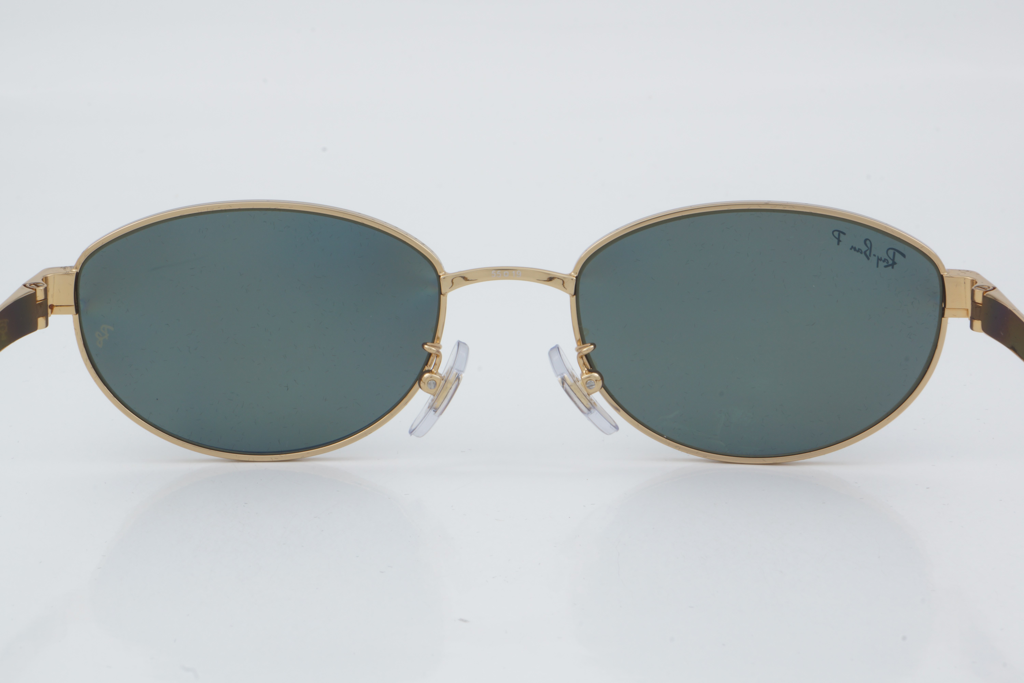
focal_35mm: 82
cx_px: 512
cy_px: 342
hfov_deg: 24.6
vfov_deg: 16.6
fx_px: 2346
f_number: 29
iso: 100
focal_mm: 55
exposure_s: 1/4
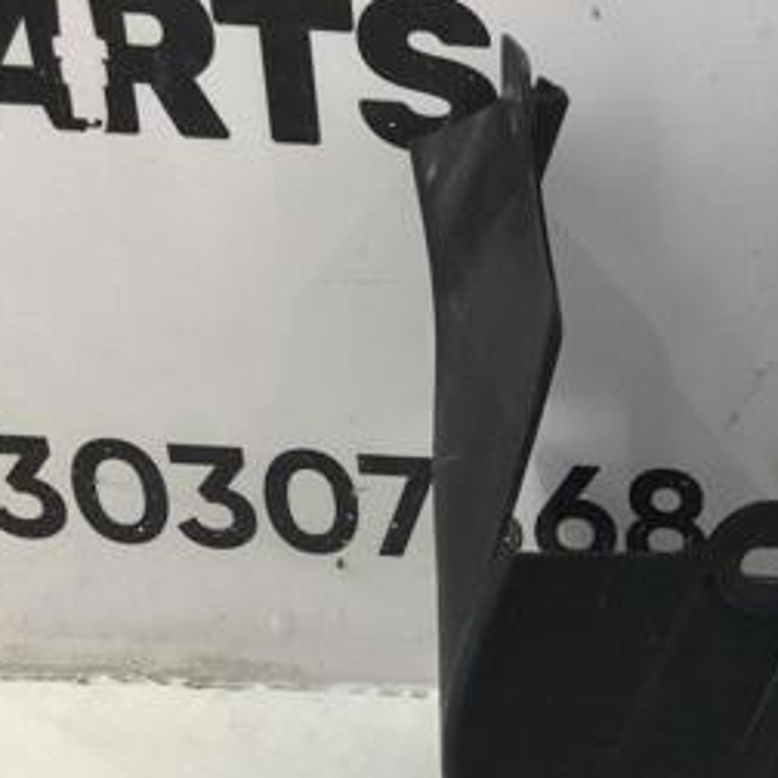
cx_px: 868
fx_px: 1653
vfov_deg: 26.2
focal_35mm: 65
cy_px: 559
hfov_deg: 24.6
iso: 32
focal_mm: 4.15
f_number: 2.2
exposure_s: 1/50
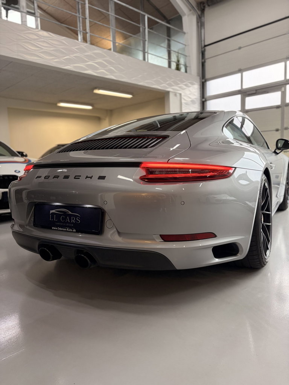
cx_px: 144
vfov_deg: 67.3
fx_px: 289
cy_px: 192
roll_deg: +2.5
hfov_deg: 53.1
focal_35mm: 26
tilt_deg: -5.4
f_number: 1.6
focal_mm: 5.96
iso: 160
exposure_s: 1/100
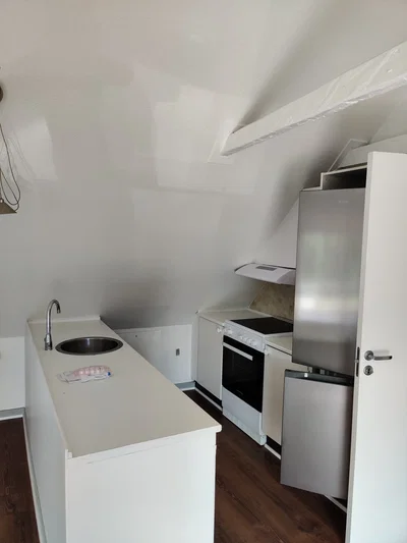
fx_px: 423
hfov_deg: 51.4
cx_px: 204
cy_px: 272
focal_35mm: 27
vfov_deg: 65.3
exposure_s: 1/100
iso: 200
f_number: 1.65
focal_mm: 4.75
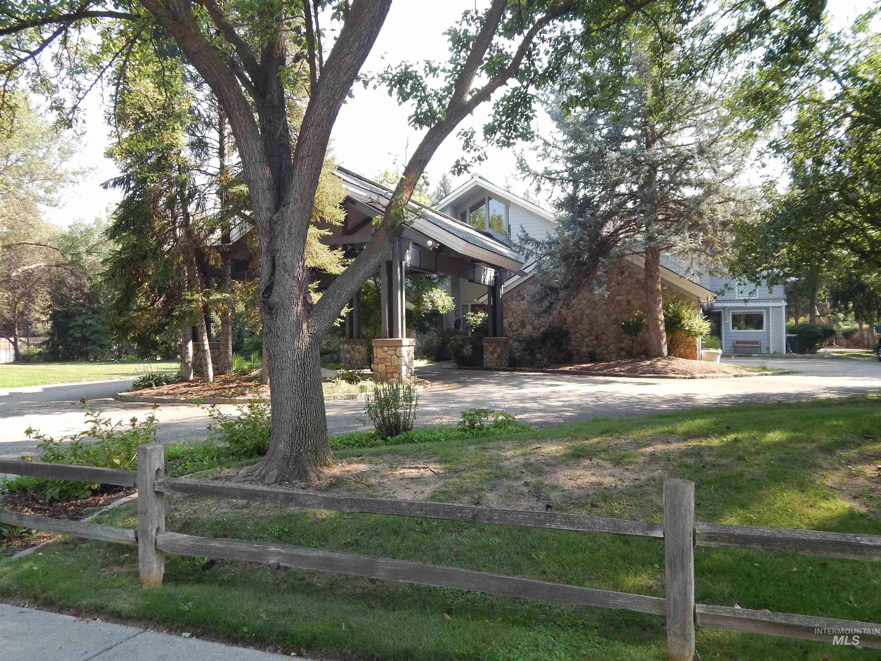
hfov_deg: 63.4
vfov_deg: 49.7
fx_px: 713
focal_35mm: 28
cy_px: 330
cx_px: 440
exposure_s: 1/200
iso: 125
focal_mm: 5.1
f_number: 3.2
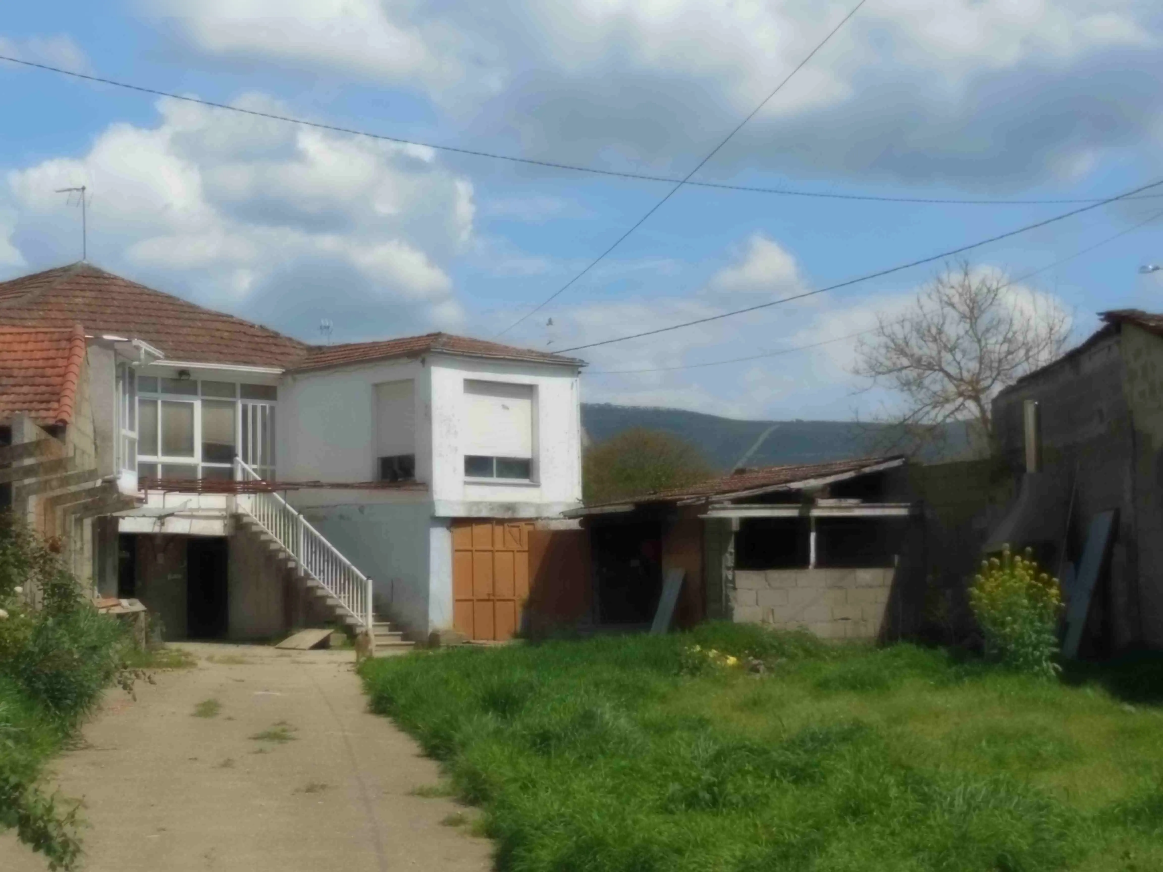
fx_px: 2352
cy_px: 436
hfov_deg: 27.8
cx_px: 582
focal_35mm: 70
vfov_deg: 21.0
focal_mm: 12.4
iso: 125
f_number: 5.2
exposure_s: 1/1000
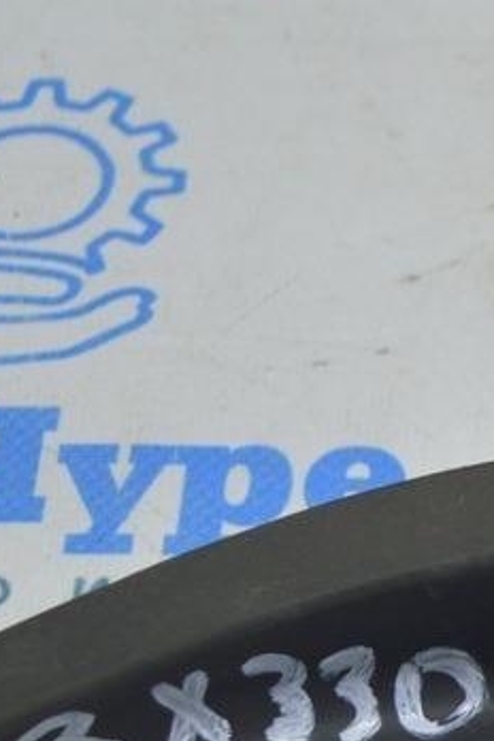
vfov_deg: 11.1
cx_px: 688
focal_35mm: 185
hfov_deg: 7.3
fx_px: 3808
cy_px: 640
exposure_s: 1/40
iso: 400
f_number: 5
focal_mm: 42
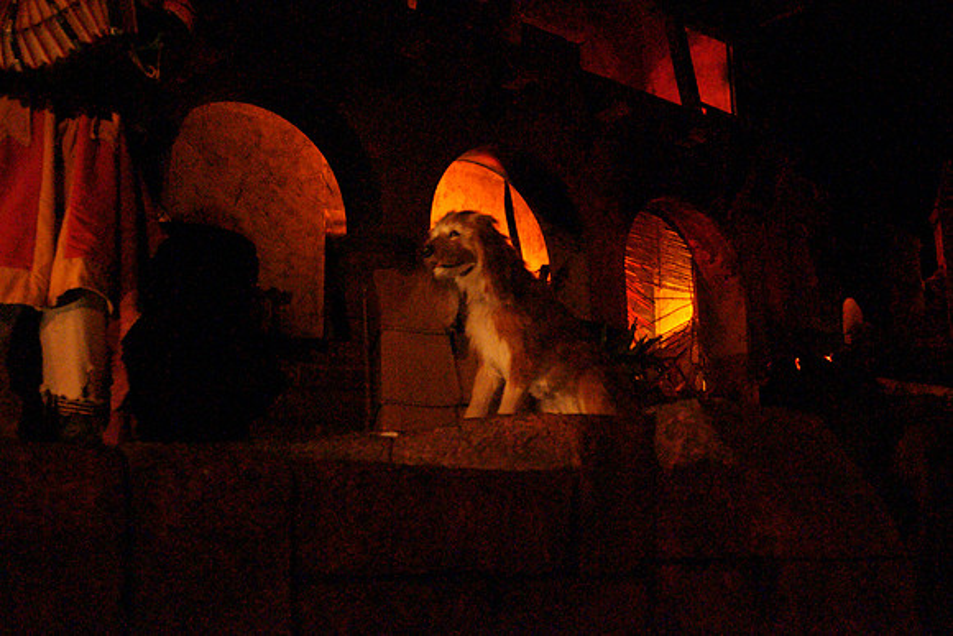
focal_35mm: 42
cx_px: 476
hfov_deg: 46.4
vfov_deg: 31.9
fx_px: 1112
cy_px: 318
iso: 6400
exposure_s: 1/40
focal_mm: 28
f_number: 2.8
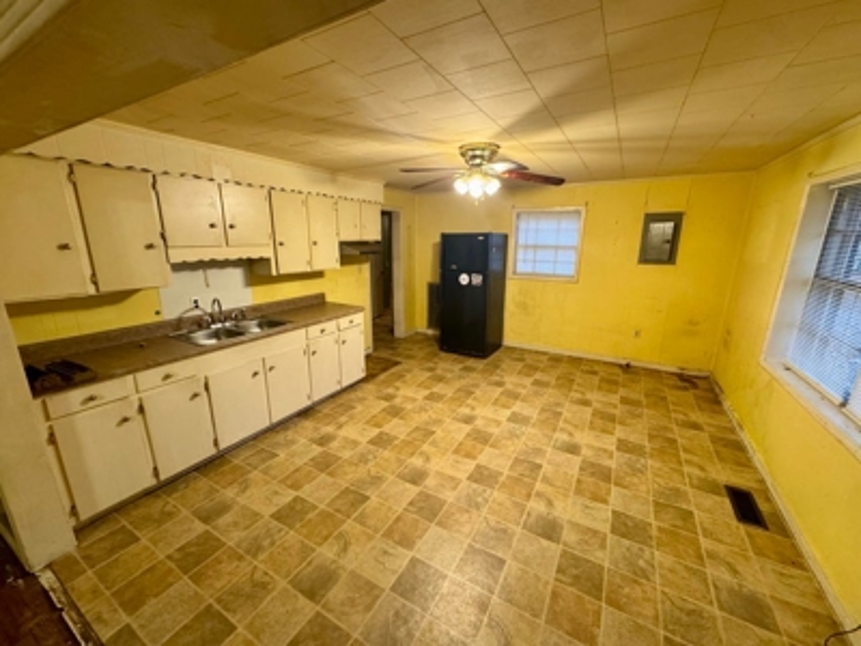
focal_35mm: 14
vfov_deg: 85.7
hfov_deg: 102.1
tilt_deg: -14.5
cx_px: 430
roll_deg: -0.4
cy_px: 323
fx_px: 348
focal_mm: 2.22
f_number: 2.2
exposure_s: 1/60
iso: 250
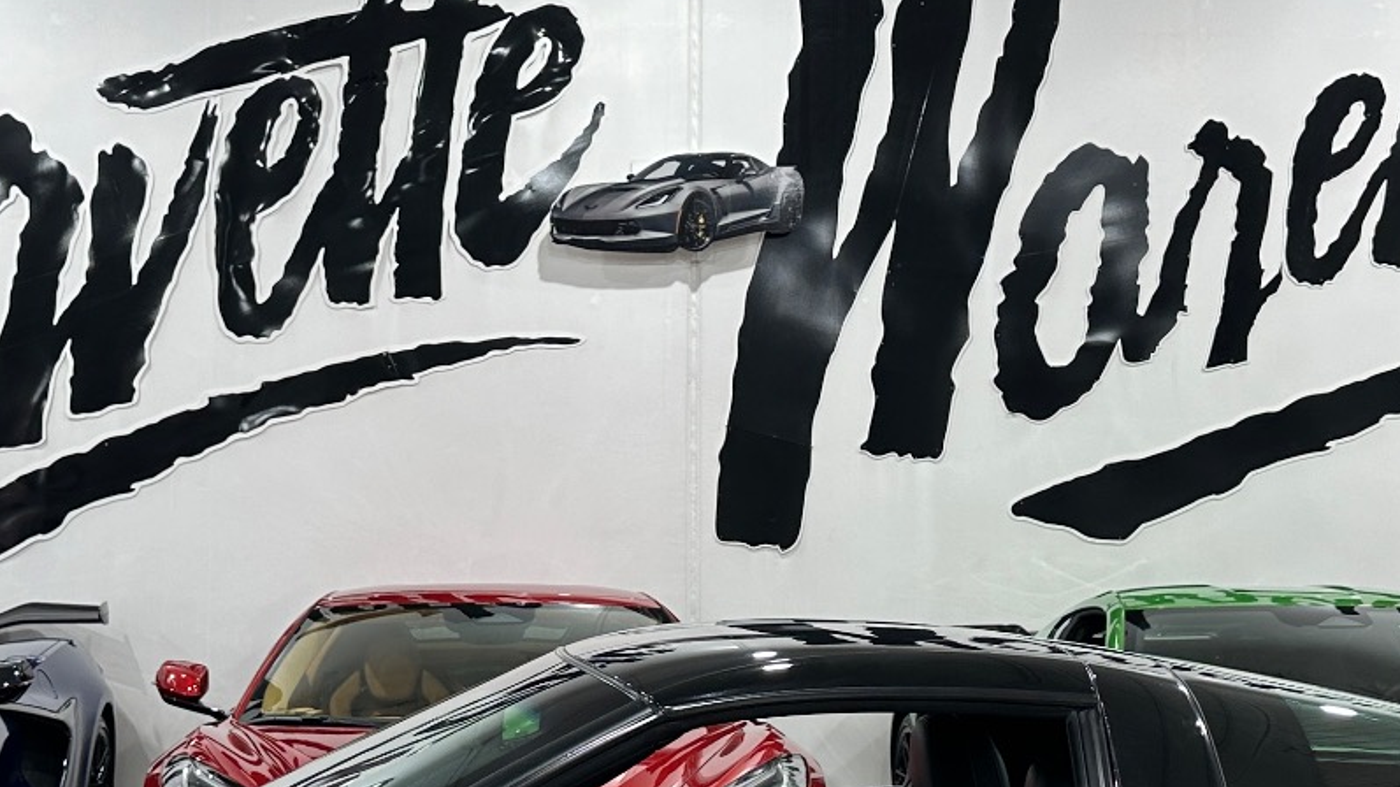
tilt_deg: +0.8
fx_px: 2338
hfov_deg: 33.2
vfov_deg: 19.1
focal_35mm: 63
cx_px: 548
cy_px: 430
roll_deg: -0.7
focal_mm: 6.86
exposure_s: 1/120
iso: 80
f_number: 1.78
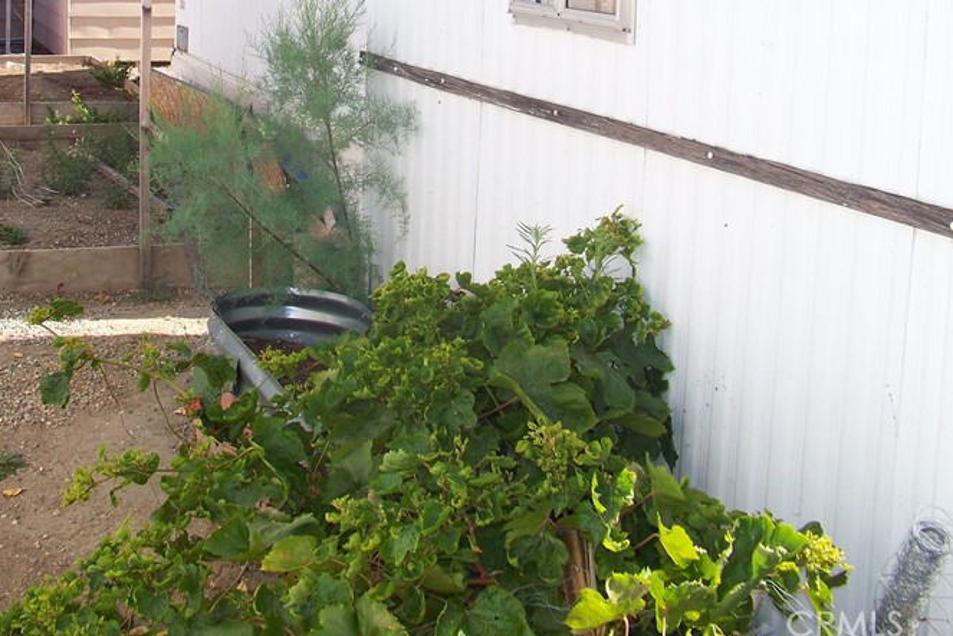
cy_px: 92
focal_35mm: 53
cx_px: 276
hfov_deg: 36.9
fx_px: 1403
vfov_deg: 24.9
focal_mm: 5.85
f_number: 3.6
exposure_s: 1/400
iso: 64
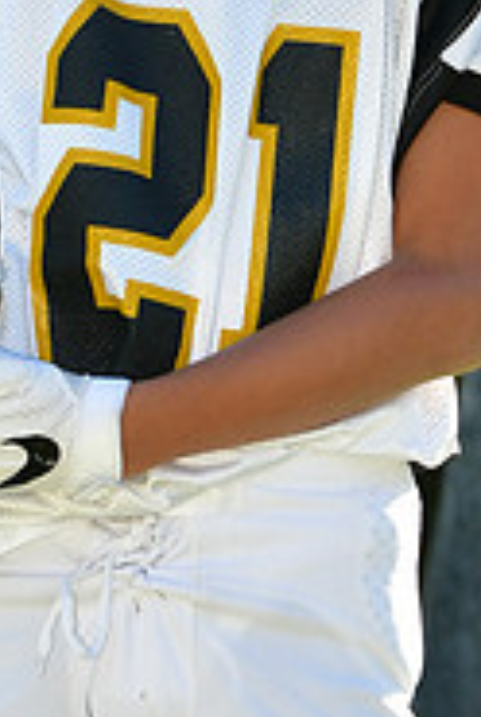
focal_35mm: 366
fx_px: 7307
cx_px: 149
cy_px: -213
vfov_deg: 5.6
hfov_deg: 3.8
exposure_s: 1/400
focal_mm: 78
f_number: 6.3
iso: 400
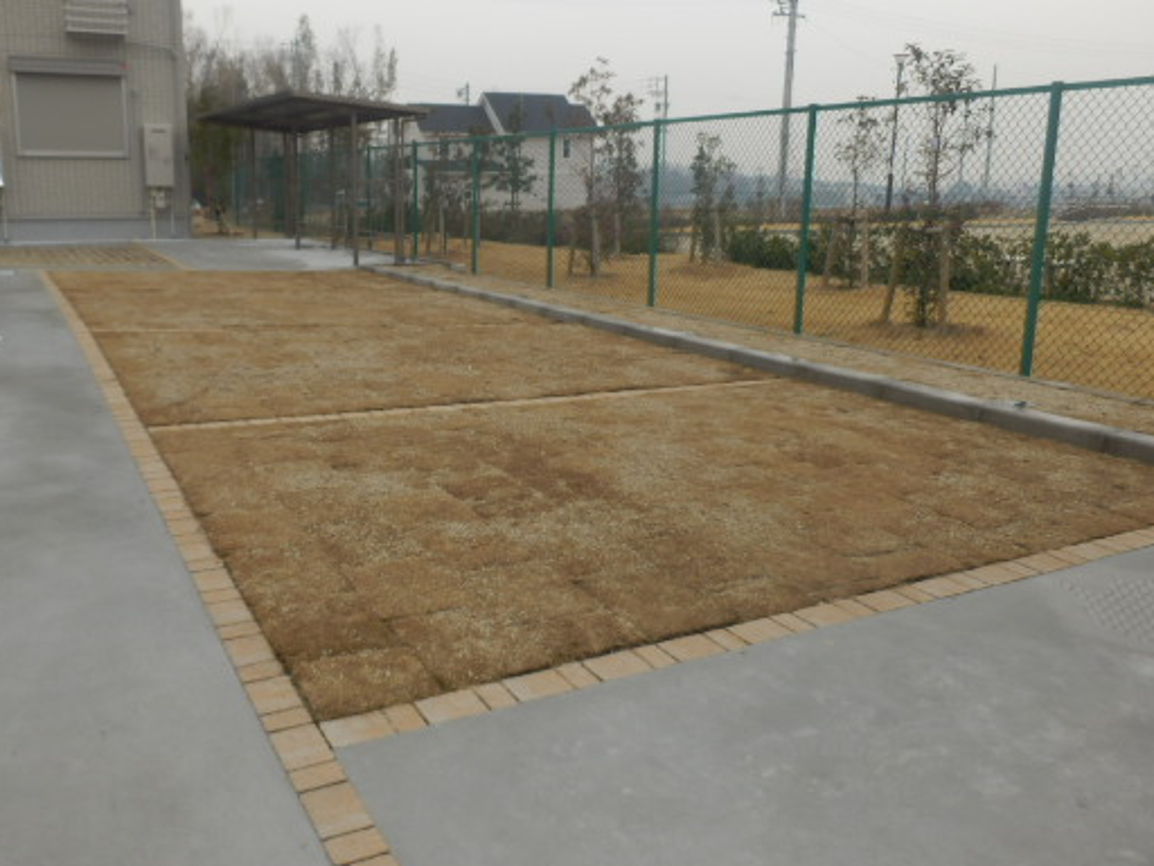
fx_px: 1000
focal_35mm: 30
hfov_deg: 59.2
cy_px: 395
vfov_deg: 46.7
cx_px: 437
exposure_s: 1/320
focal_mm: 4.2
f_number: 3
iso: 80
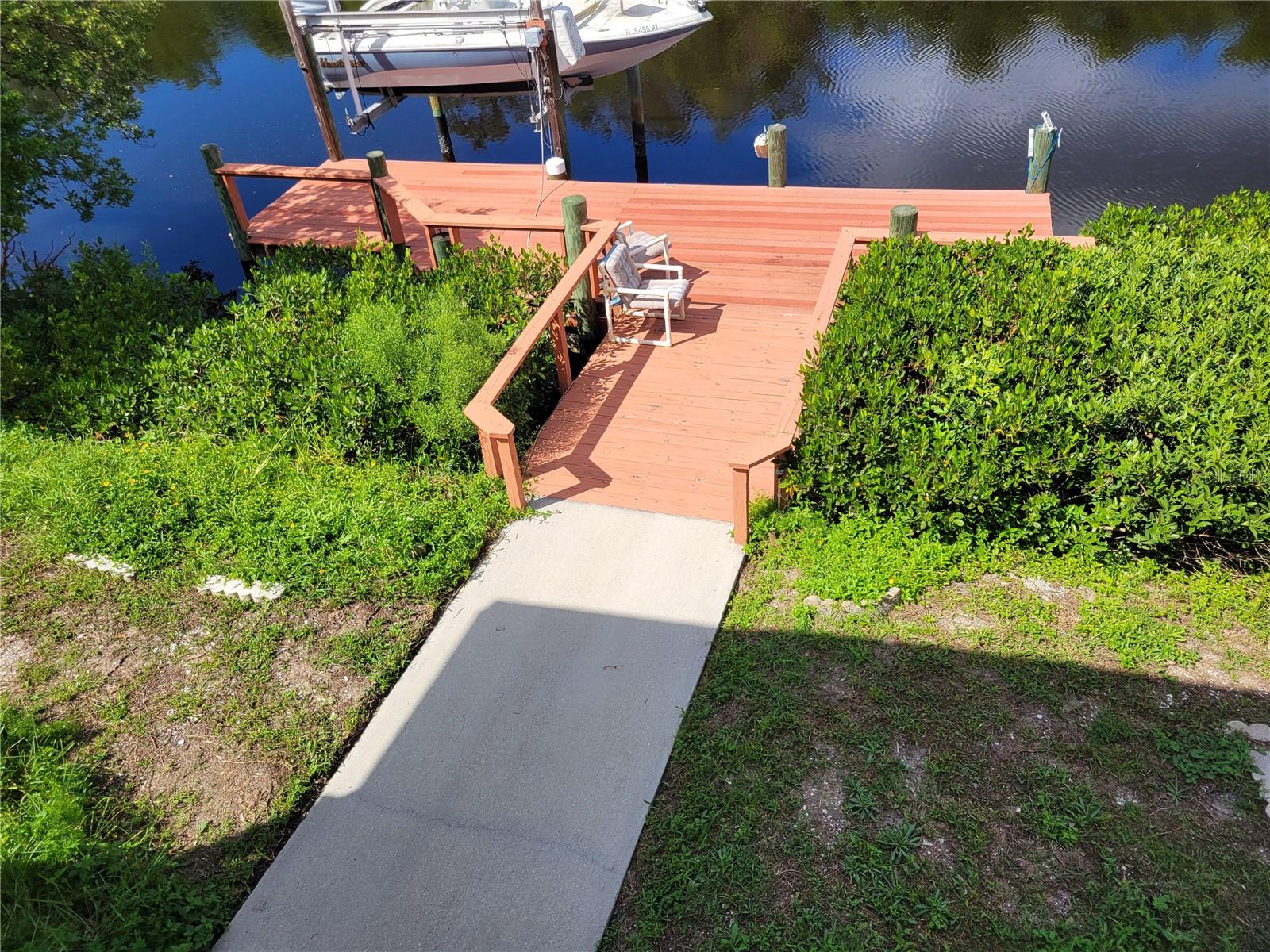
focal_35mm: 26
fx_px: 954
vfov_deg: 53.1
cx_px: 635
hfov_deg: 67.3
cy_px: 476
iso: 40
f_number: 1.8
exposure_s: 1/2186
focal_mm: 5.4
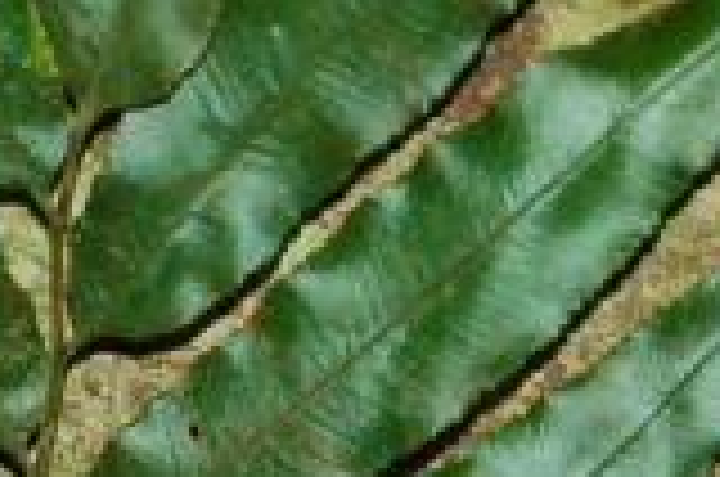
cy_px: 747
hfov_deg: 6.1
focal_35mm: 338
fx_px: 6747
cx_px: -99
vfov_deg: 4.0
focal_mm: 60
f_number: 8
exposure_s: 1/60
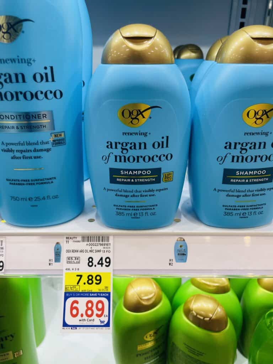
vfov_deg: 67.3
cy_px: 182
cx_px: 136
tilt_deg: -23.1
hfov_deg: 53.1
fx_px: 273
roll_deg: -1.1
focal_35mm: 26
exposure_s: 1/120
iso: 80
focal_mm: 4.2
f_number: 1.6
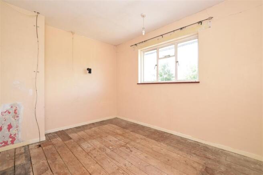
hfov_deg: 100.4
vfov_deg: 77.3
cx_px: 132
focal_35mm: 15
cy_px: 88
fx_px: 110
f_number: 9
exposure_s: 1/40
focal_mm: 10
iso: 500
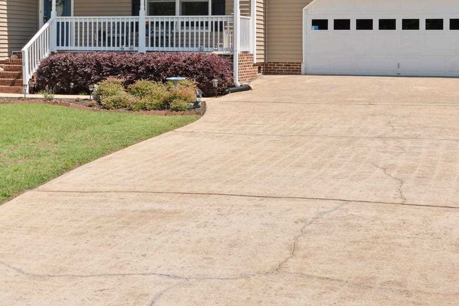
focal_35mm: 66
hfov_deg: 30.3
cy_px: 51
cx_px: 138
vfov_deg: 20.4
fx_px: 838
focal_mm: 25.3
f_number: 9
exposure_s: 1/50
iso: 100
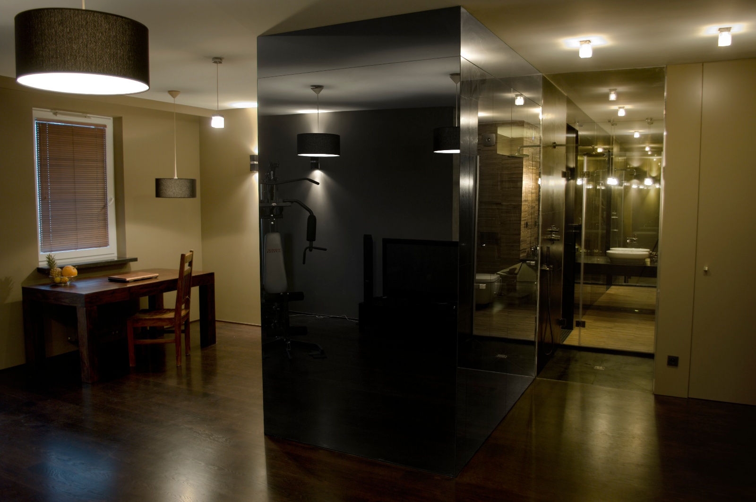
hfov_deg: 67.4
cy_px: 251
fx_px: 566
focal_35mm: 27
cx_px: 378
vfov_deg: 47.8
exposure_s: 1/4
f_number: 3.5
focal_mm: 18
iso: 100
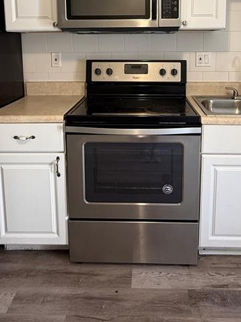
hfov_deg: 46.6
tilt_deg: -6.2
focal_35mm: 30
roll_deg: +0.6
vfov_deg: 56.5
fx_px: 279
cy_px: 74
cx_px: 139
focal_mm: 2.22
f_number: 2.2
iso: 200
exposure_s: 1/60
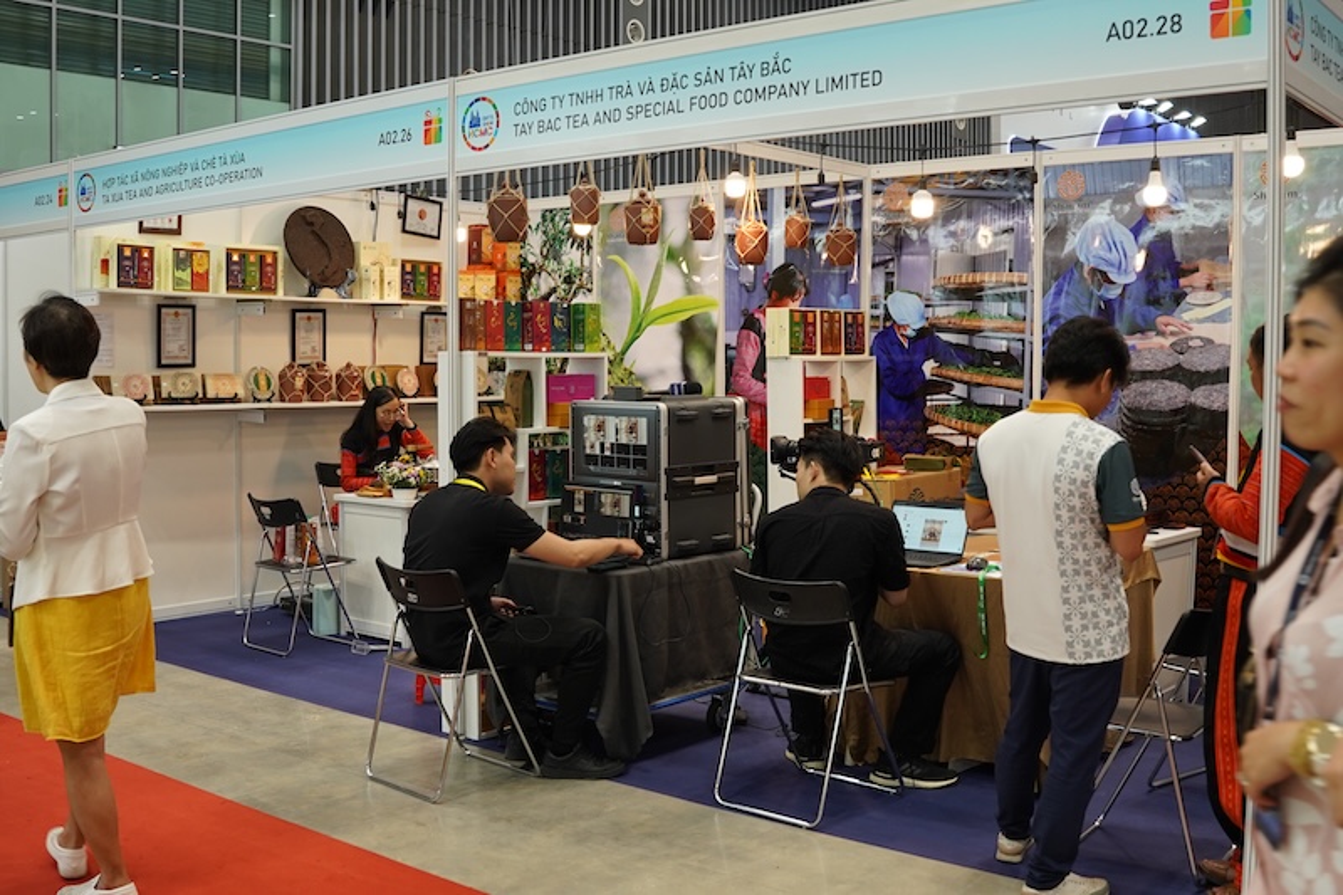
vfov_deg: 36.9
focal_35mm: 36
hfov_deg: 53.1
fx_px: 1343
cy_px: 448
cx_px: 672
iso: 500
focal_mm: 24
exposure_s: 1/100
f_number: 4
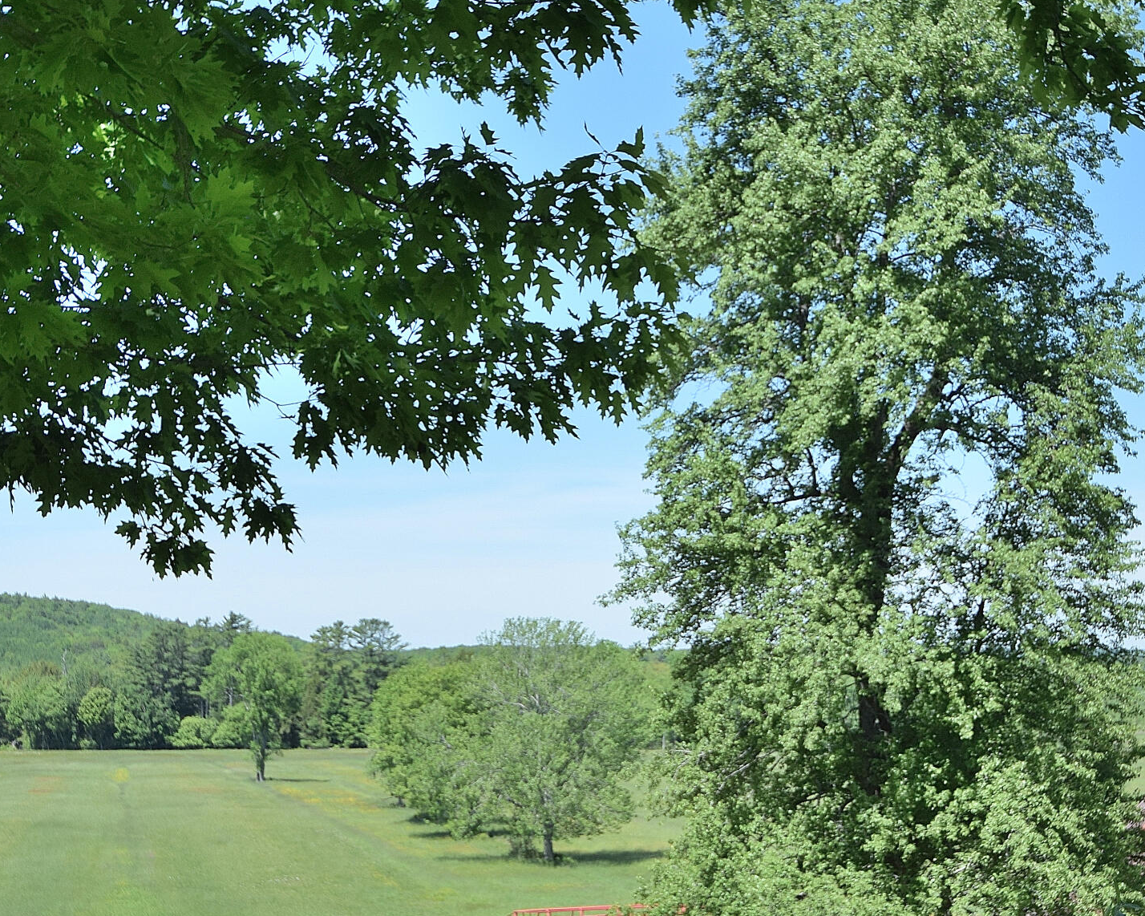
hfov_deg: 26.7
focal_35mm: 71
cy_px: 476
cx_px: 673
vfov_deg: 21.5
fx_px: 2406
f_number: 9
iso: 200
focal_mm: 24
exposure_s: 1/320
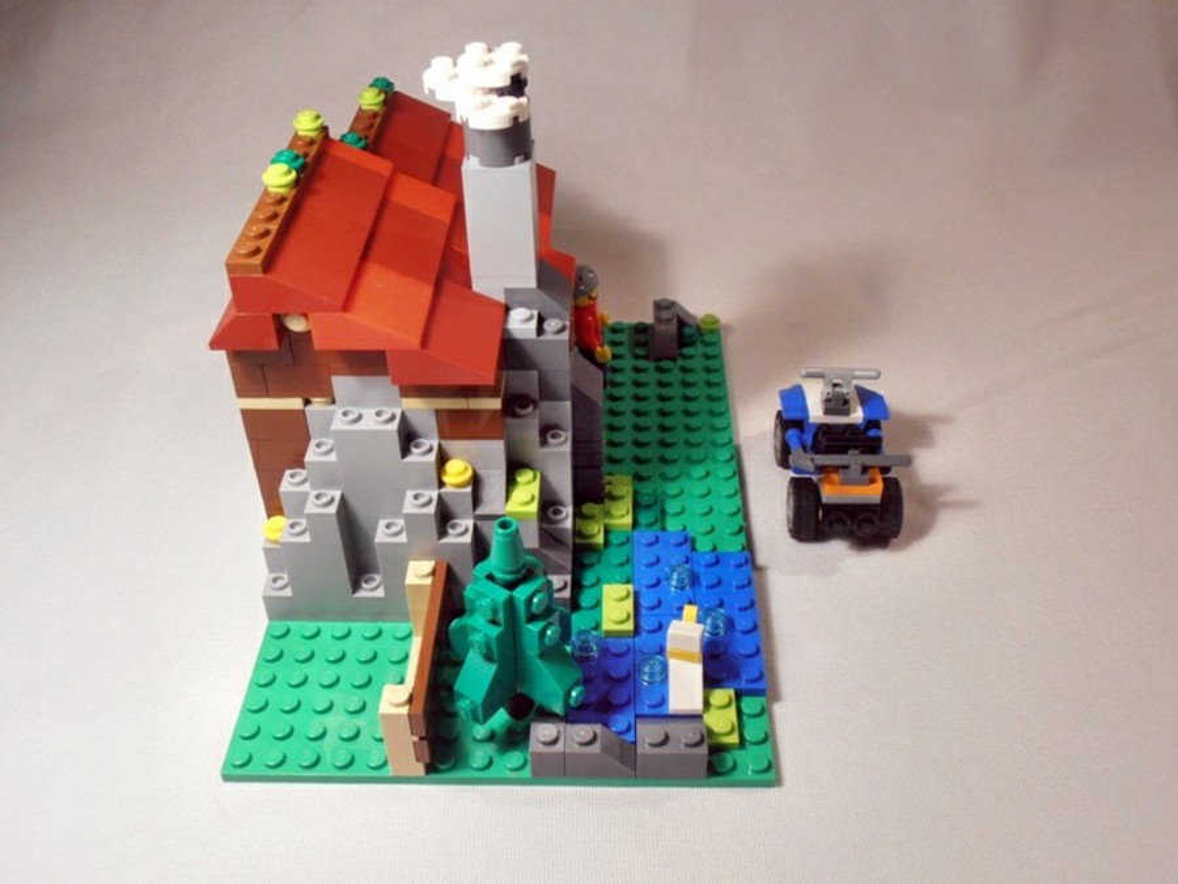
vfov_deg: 38.7
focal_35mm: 37
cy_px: 442
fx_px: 1259
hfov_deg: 50.1
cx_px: 589
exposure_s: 1/30
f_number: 3.9
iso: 125
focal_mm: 6.61
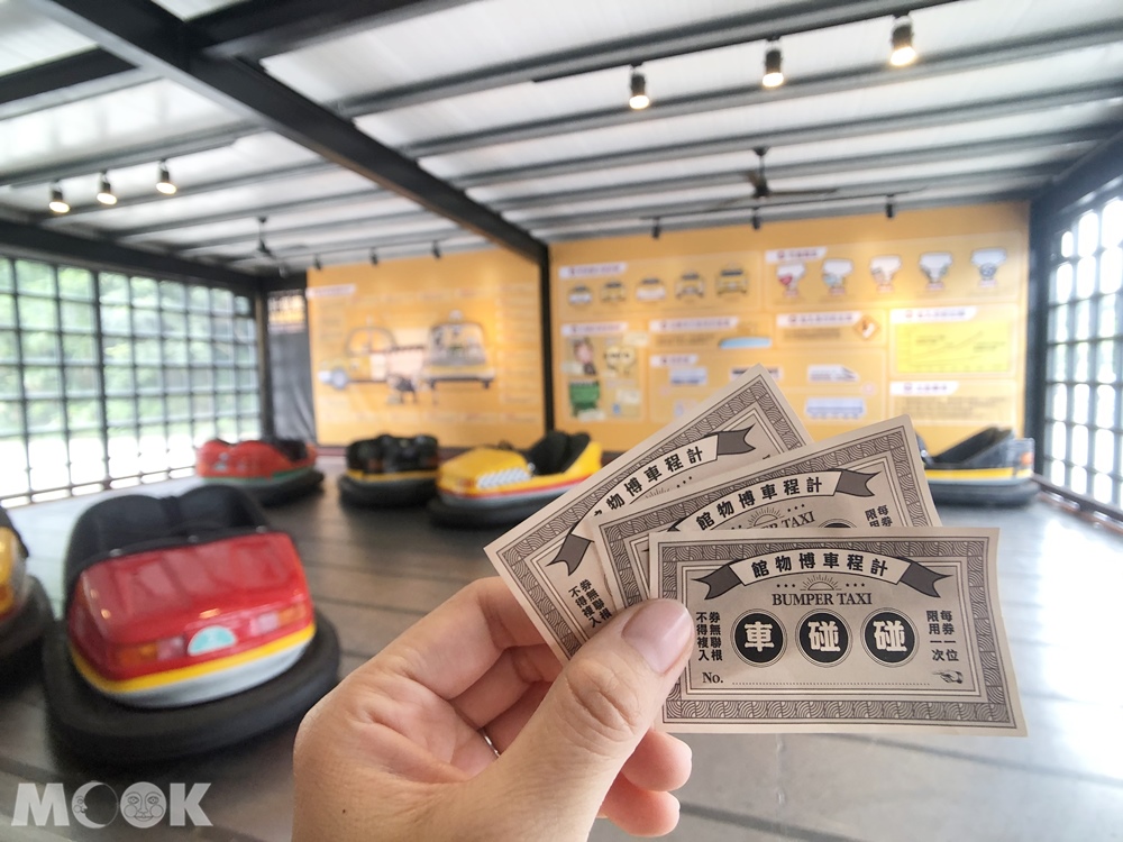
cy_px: 421
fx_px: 908
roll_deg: +1.2
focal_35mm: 28
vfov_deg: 49.7
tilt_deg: -4.6
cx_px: 562
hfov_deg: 63.4
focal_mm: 3.99
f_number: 1.8
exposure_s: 1/30
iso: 25
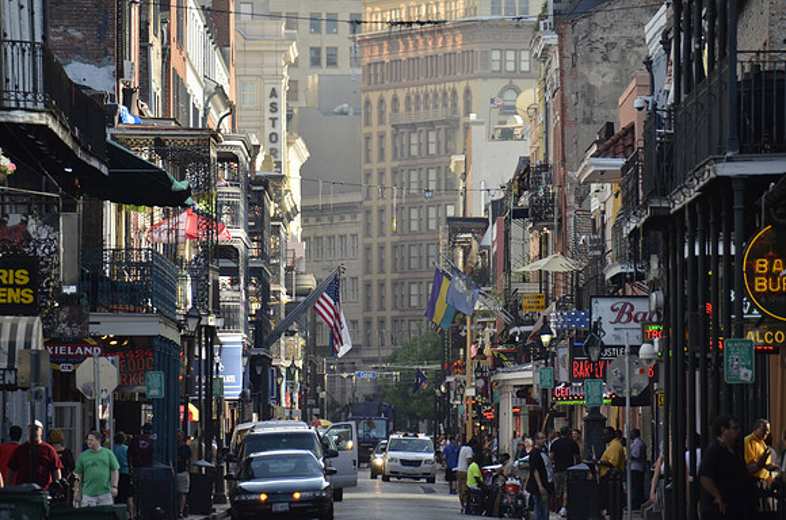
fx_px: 7189
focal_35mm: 330
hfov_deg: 6.3
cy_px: 260
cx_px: 393
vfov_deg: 4.1
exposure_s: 1/1000
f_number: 5.6
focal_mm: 220
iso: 720
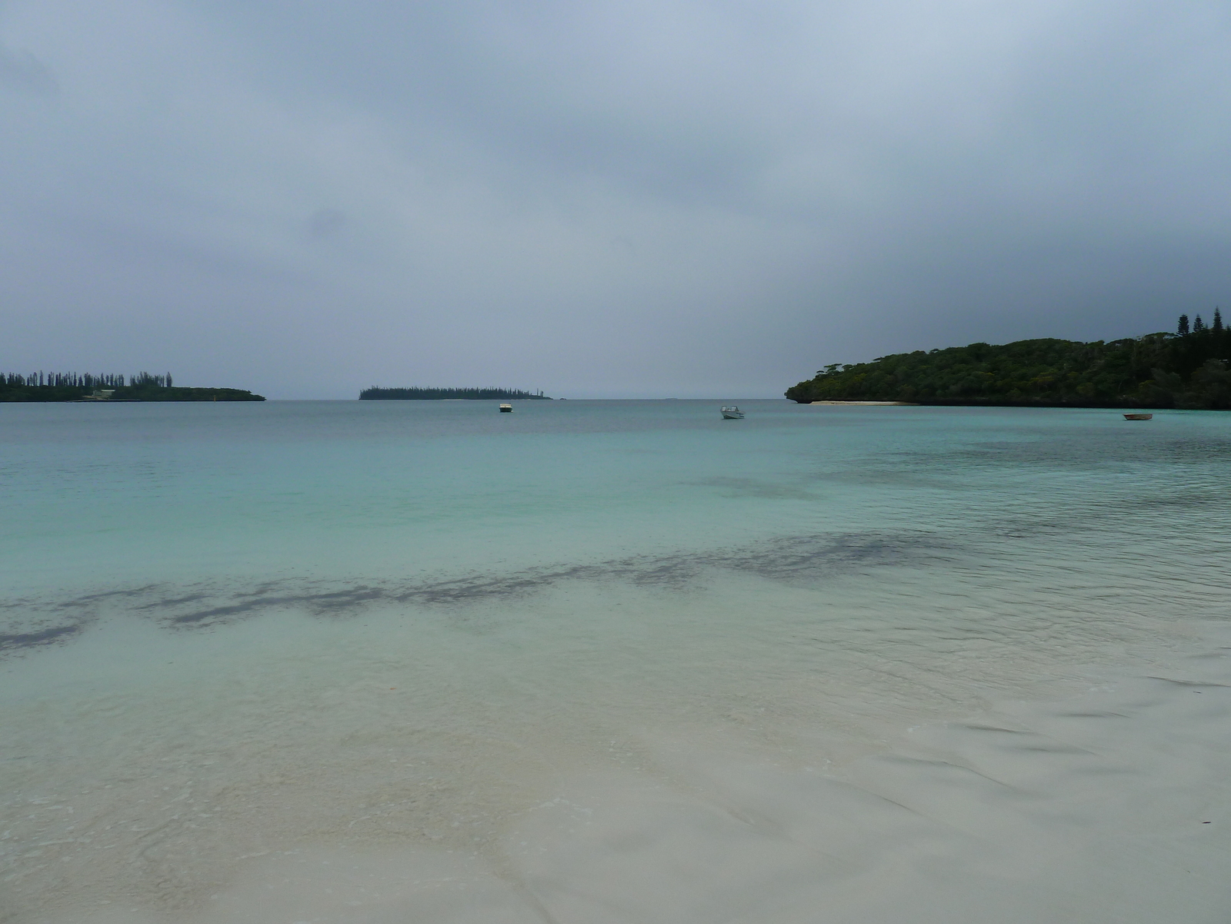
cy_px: 462
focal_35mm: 25
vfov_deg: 54.9
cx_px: 616
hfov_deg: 69.4
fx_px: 889
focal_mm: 4.1
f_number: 4
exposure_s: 1/400
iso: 80
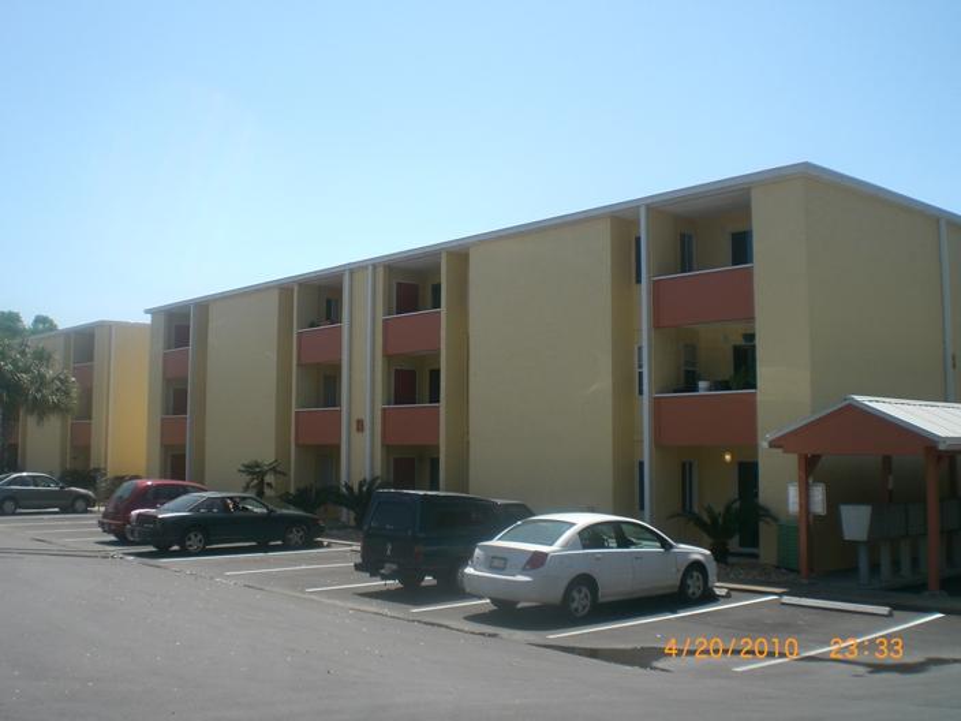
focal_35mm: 38
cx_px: 480
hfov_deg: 49.0
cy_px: 360
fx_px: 1055
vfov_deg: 37.7
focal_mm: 6.3
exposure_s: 1/400
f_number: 4.4
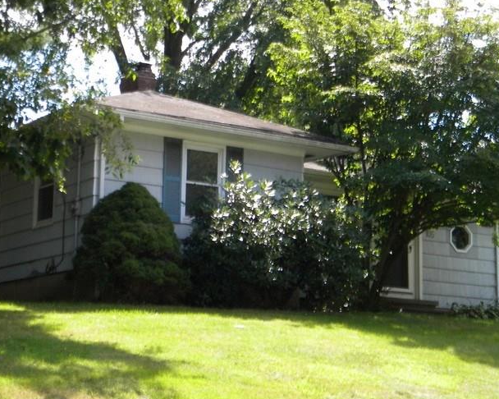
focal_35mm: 82
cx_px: 237
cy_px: 186
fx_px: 1211
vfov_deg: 18.7
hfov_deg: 23.3
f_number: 4.1
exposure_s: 1/500
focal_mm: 10.1
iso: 211
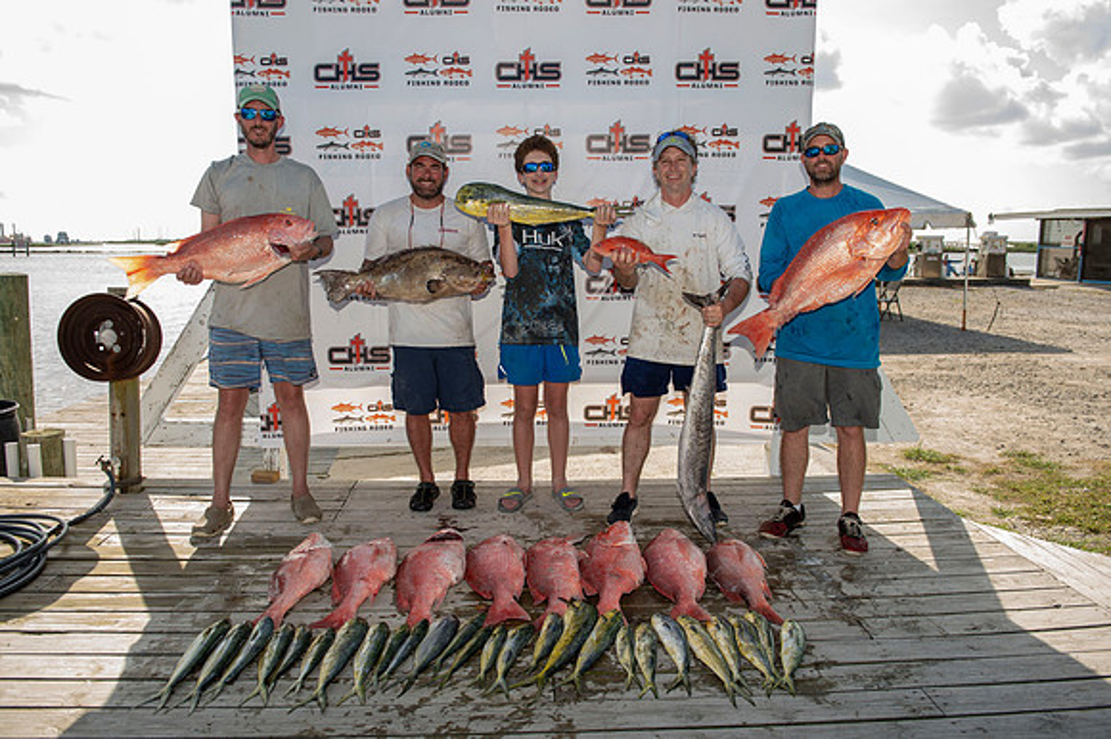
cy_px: 370
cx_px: 556
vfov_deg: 47.9
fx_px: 833
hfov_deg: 67.4
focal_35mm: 27
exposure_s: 1/250
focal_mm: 27
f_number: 4.5
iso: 50
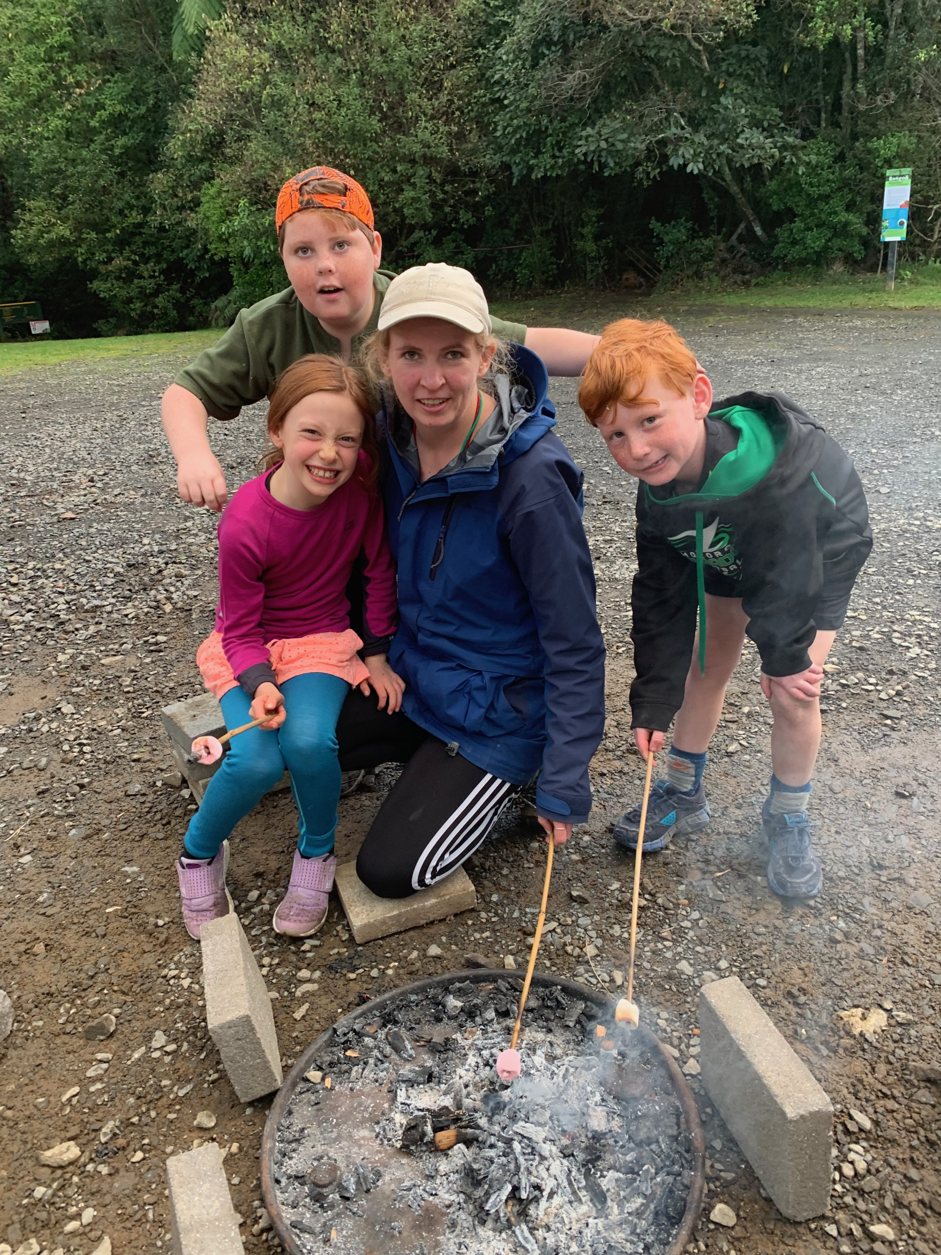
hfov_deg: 53.1
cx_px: 470
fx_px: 942
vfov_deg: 67.3
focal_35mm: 26
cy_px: 628
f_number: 1.8
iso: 100
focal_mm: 4.25
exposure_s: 1/86
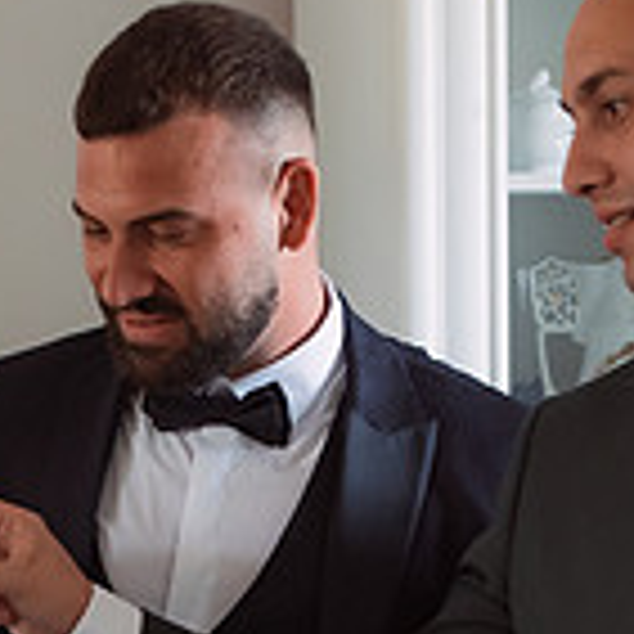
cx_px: 105
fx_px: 2963
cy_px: 562
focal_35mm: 143
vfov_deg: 12.1
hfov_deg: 12.2
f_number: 2.8
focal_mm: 35
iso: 1250
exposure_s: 1/125
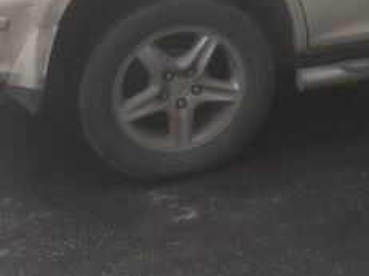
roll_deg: +1.0
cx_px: 374
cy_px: -71
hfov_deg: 22.6
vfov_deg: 16.9
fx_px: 884
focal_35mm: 83
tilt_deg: -9.2
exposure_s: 1/791
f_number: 2.2
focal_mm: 4.15
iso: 32
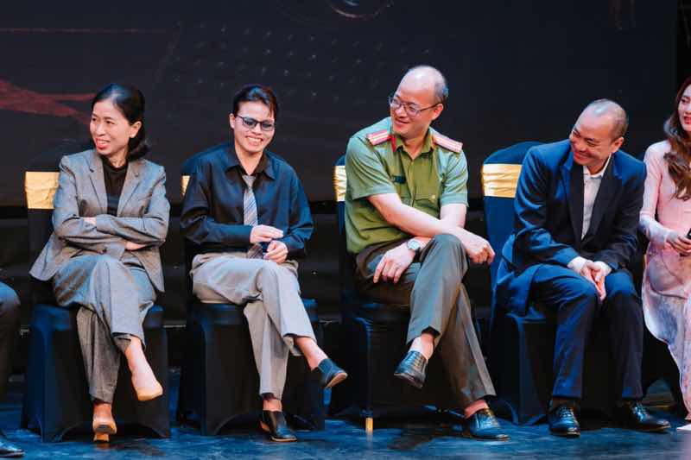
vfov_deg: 10.1
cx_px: 346
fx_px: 2610
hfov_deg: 15.1
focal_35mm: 136
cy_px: 230
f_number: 2.8
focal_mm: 91
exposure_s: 1/250
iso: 500
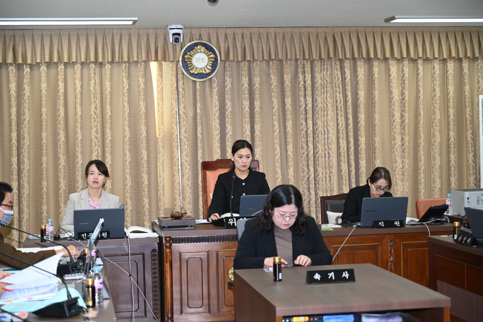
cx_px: 242
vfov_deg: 19.4
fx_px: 939
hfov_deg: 28.9
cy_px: 161
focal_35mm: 70
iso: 450
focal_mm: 70
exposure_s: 1/60
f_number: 4
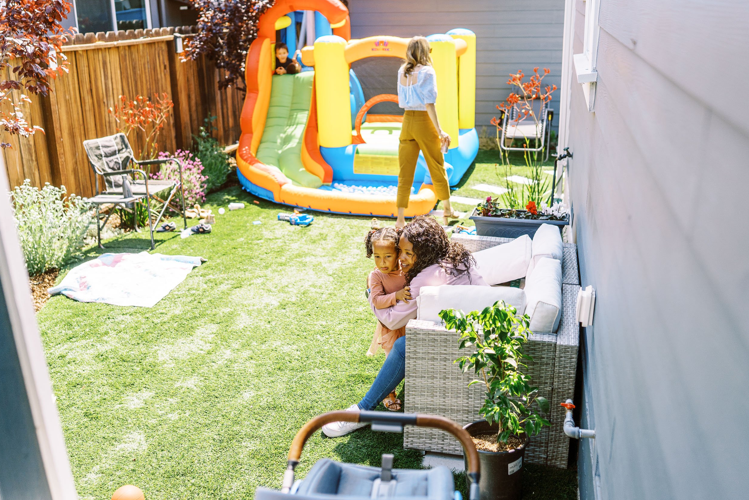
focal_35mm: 40
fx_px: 832
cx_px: 398
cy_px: 250
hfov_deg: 48.4
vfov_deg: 33.4
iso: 200
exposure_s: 1/3200
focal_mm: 35
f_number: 2
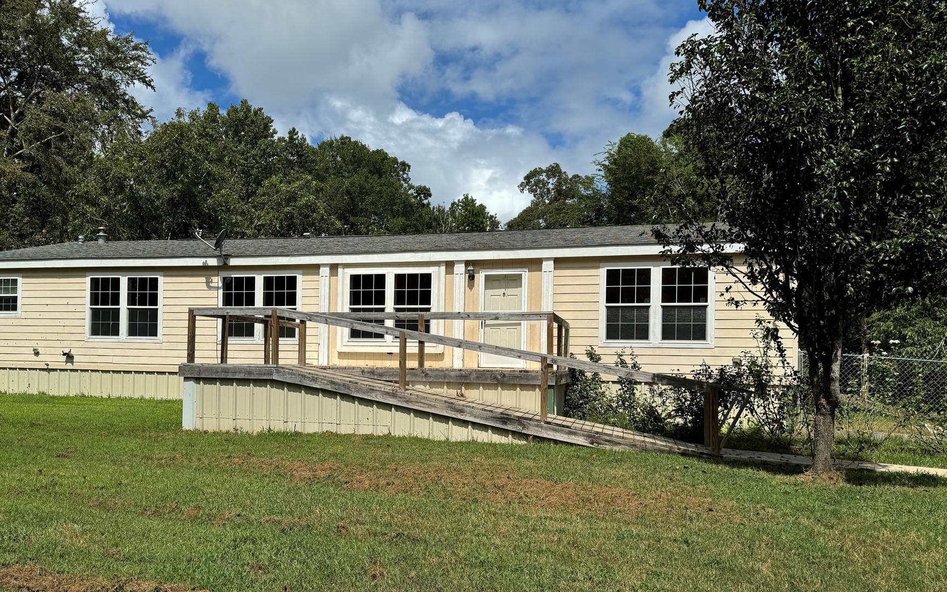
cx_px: 389
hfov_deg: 62.5
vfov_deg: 41.7
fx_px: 774
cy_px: 347
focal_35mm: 30
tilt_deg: +0.4
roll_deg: -1.2
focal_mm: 6.76
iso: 80
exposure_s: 1/7937
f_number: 1.78
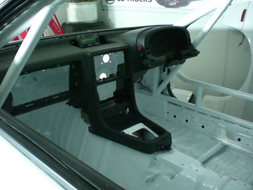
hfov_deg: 49.0
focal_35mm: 38
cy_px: 95
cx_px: 126
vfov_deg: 37.7
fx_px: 278
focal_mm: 6.3
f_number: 3.1
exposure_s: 1/15
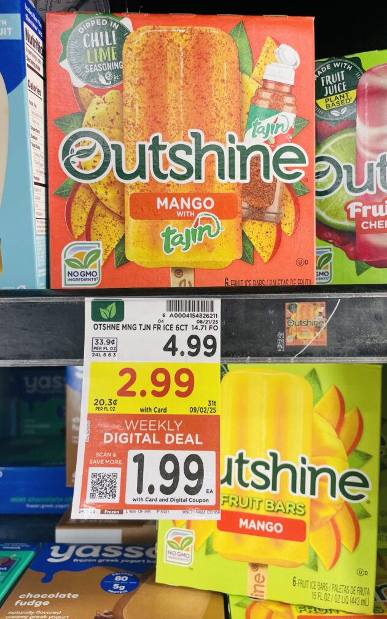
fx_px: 473
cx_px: 191
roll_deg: -0.3
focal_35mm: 28
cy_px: 308
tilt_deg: +2.6
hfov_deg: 44.5
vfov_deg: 66.5
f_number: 1.6
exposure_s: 1/121
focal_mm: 4.2
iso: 100
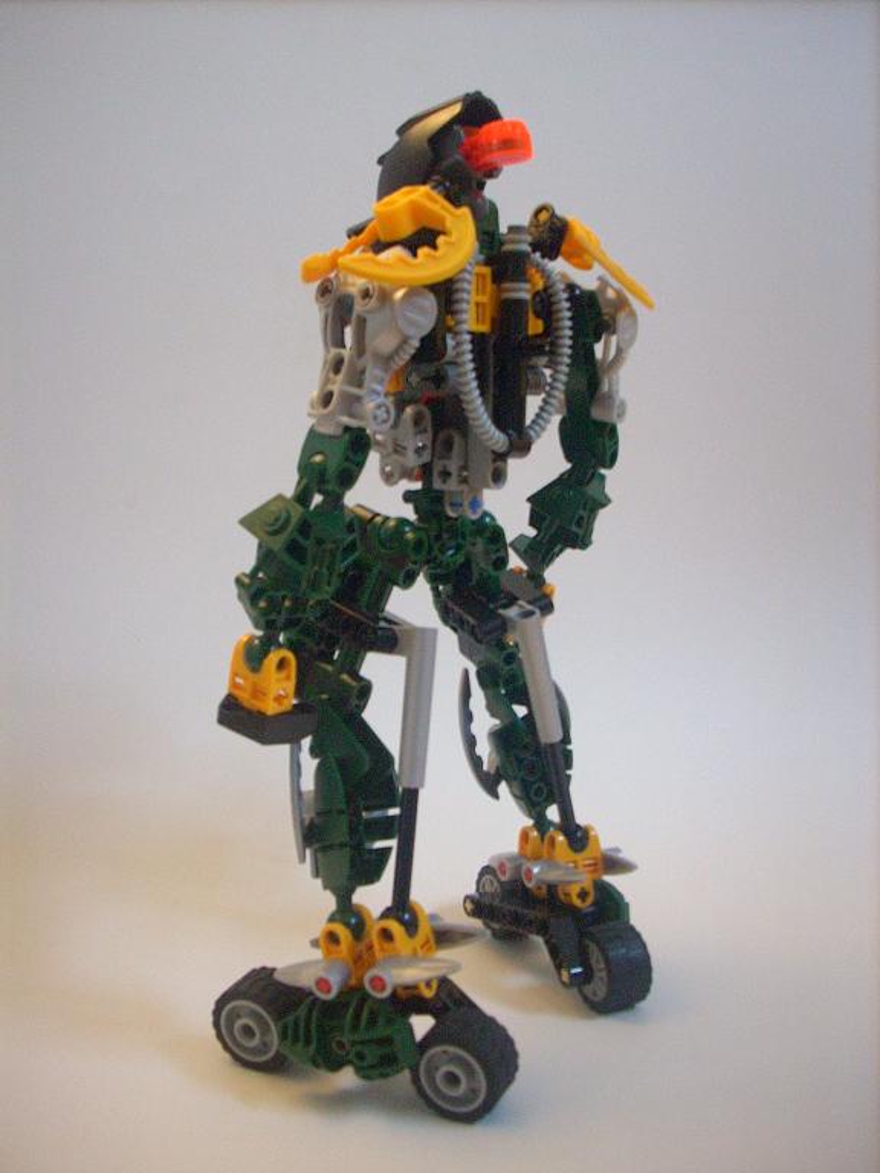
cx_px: 440
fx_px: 1254
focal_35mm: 37
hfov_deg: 38.7
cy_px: 586
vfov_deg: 50.1
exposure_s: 1/4
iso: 322
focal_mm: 6.2
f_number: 2.8
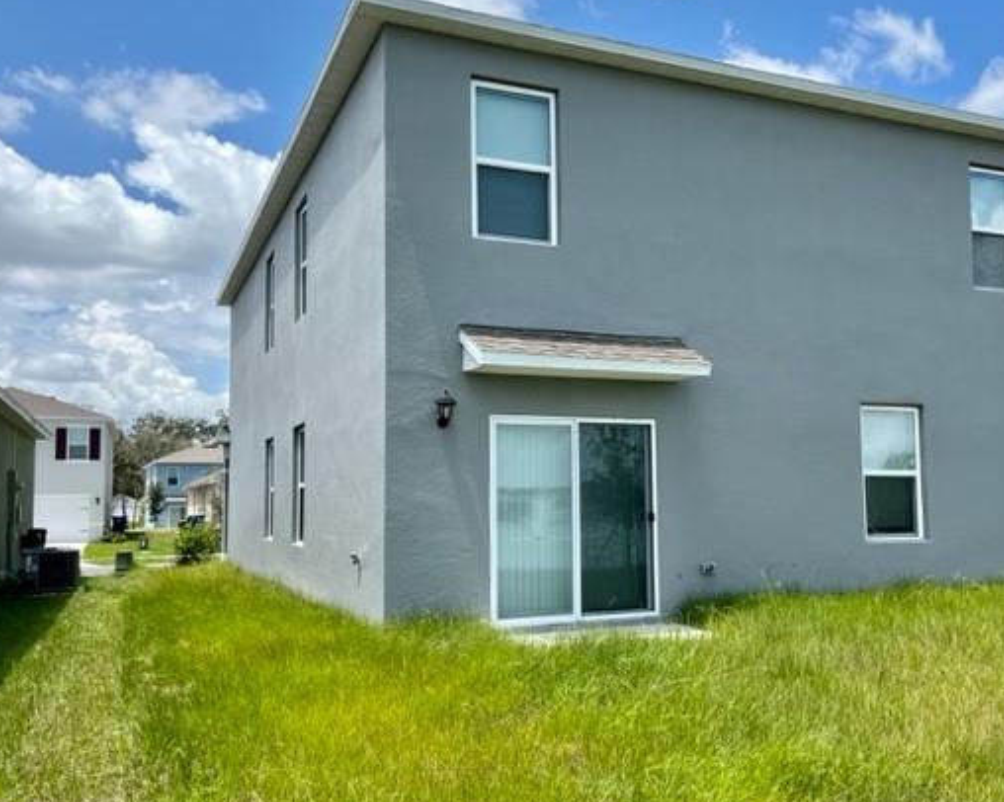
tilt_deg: +4.4
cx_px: 587
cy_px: 419
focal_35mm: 32
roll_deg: +2.3
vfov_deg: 45.8
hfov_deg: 55.4
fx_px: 950
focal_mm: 5.1
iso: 50
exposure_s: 1/2755
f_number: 1.6
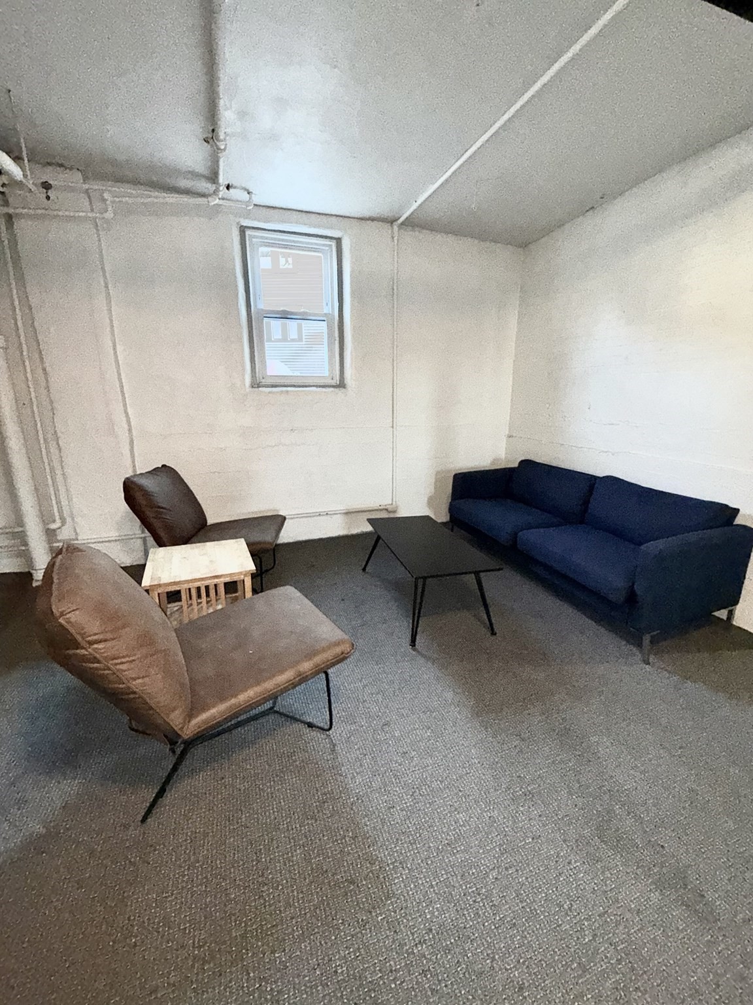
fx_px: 406
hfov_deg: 85.7
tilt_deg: -15.8
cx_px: 376
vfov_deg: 102.1
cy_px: 502
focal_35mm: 14
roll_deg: +0.4
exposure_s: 1/60
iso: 125
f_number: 2.2
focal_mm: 2.22
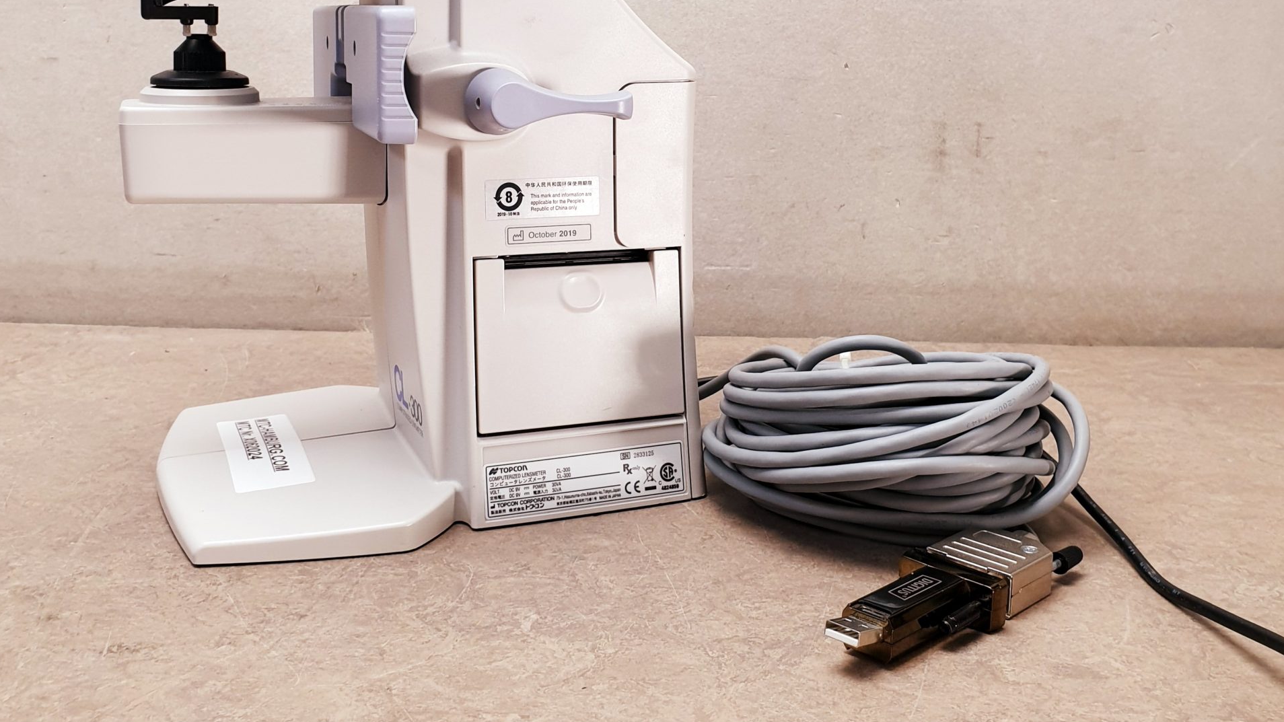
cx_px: 640
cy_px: 147
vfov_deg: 30.5
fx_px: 1294
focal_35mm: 38
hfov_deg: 52.8
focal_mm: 4.3
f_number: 2.4
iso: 80
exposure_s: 1/50
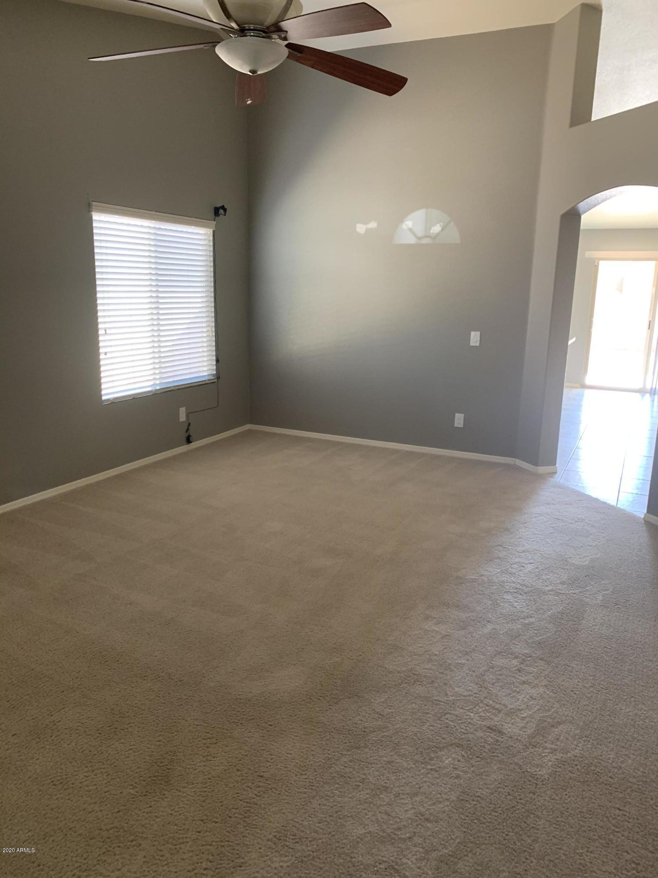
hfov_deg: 53.1
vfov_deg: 67.3
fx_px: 659
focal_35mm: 26
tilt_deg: -11.4
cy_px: 439
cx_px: 329
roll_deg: +0.2
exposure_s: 1/60
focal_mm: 4.25
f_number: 1.8
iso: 250
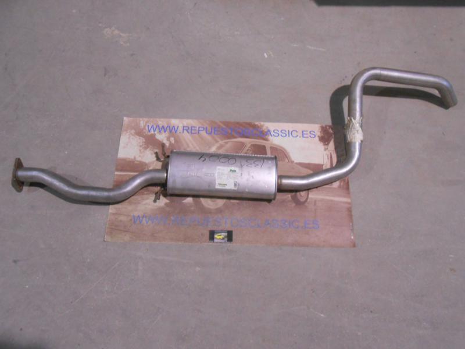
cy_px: 174
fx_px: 349
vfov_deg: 53.1
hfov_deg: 67.3
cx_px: 232
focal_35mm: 26
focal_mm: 4.6
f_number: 3.5
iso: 400
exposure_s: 1/25
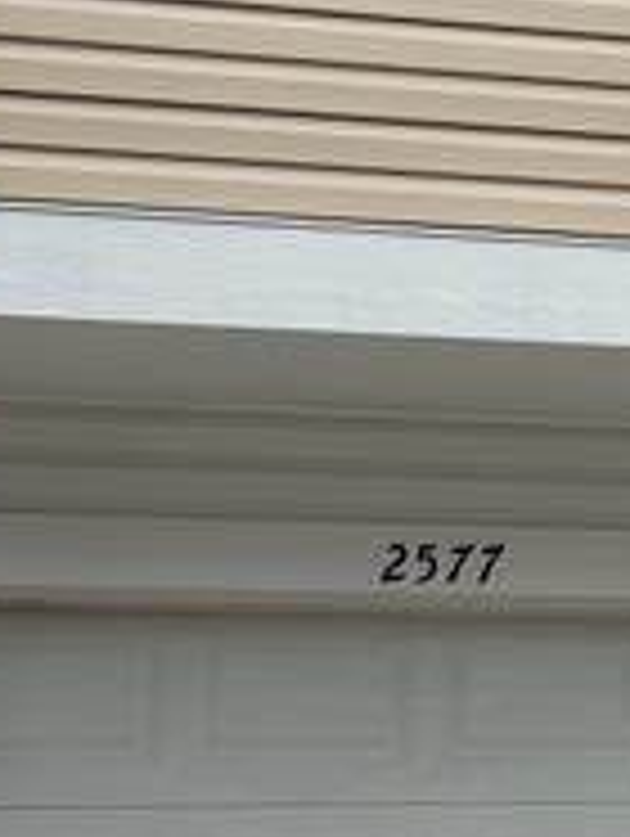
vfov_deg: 19.8
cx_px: 801
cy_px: 396
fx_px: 2397
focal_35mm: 99
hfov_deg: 14.4
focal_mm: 6.76
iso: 80
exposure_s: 1/1689
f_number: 1.78
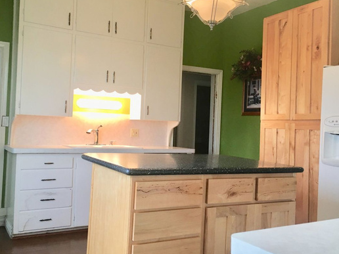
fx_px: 353
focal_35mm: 36
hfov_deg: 51.3
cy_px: 123
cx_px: 162
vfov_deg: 39.7
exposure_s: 1/30
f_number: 2.2
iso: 40
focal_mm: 4.15
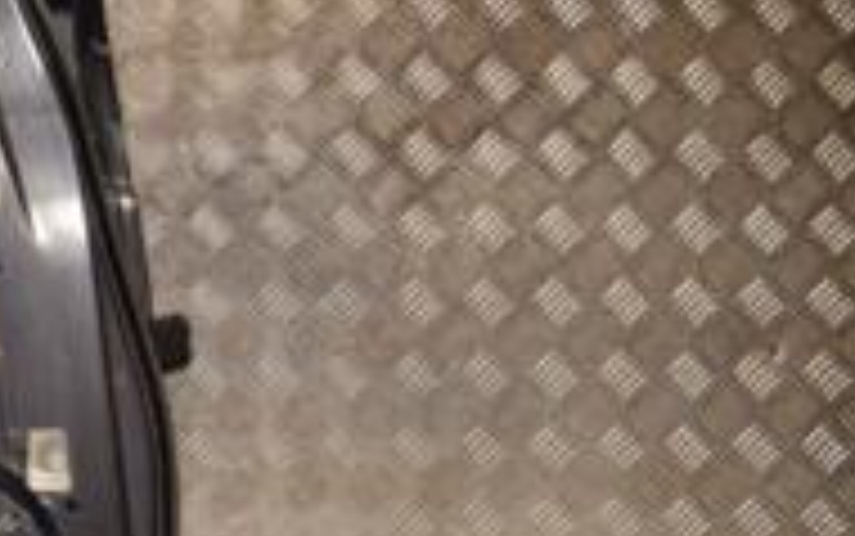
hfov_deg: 16.2
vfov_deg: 11.3
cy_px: 104
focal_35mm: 116
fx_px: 2705
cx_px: -490
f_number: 8
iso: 800
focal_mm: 24
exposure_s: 1/200
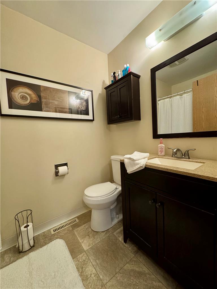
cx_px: 108
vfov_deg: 102.1
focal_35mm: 14
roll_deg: +3.8
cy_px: 144
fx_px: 117
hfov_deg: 85.7
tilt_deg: -4.5
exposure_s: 1/60
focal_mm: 2.22
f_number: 2.2
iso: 400
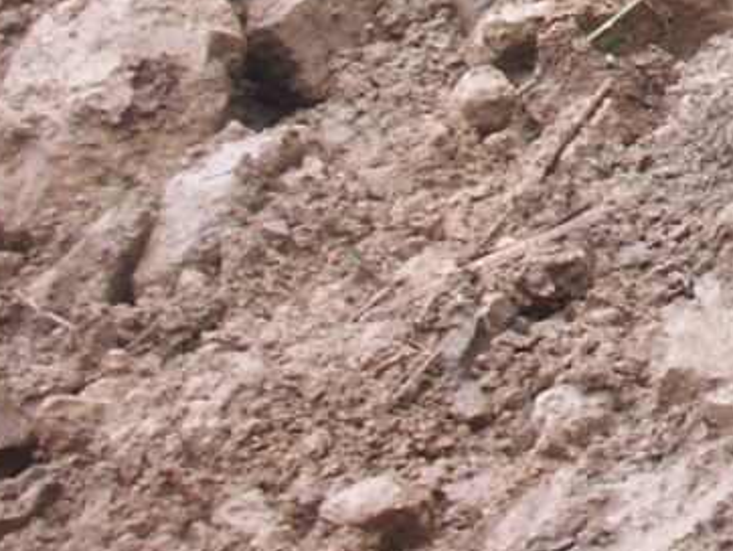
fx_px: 2903
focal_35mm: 137
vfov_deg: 10.0
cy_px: -585
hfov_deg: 12.4
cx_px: 1527
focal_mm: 8.08
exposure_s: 1/60
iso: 100
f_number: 2.8
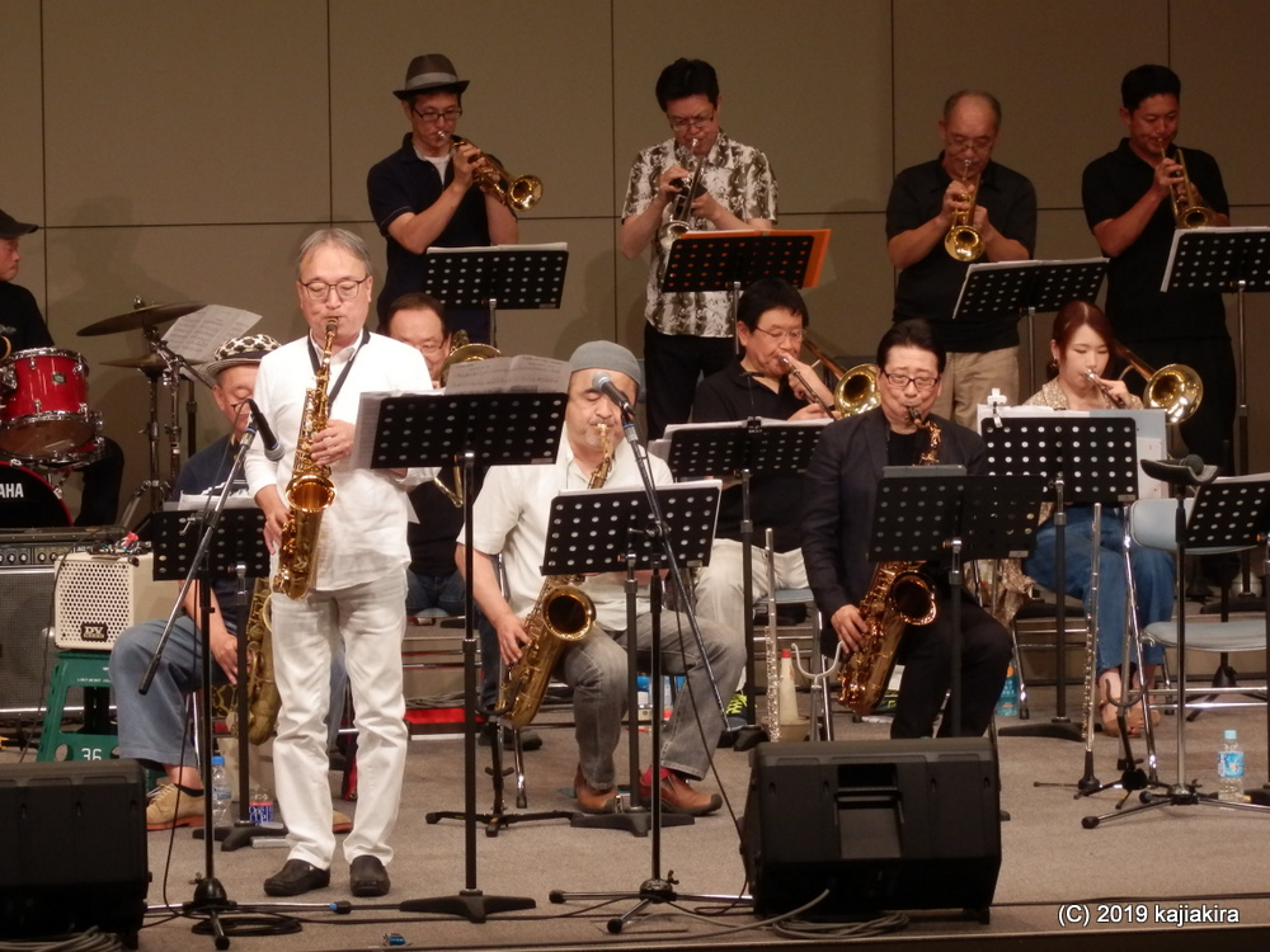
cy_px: 476
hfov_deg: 10.7
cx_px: 635
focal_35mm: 185
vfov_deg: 8.0
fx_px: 6787
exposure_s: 1/40
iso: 400
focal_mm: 33.2
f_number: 5.8
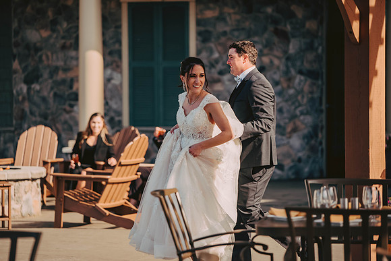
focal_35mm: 150
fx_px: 1625
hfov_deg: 13.7
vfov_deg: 9.2
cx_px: 196
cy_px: 130
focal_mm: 145
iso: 500
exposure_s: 1/2500
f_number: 2.8
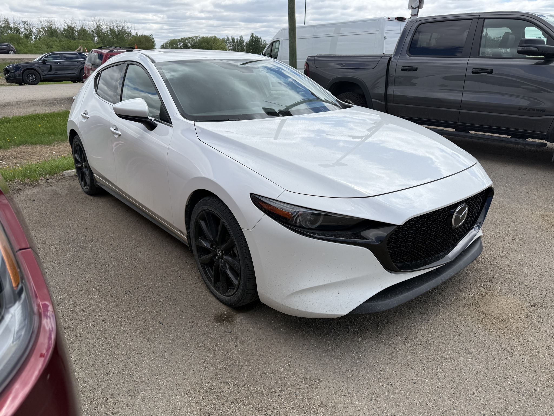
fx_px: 384
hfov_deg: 71.6
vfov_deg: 56.8
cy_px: 208
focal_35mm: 24
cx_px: 277
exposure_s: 1/4975
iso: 80
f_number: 1.78
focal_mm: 6.76
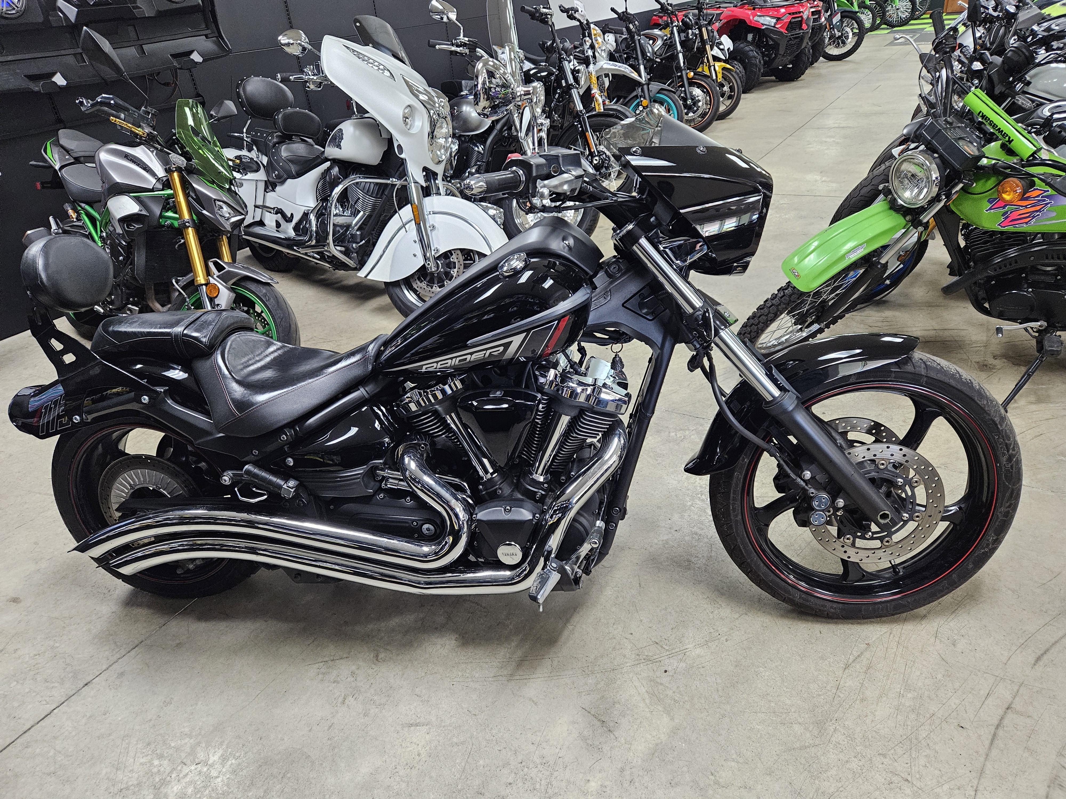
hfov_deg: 73.9
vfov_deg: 58.9
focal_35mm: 23
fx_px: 708
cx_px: 533
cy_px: 400
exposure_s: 1/120
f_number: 1.8
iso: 800
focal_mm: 5.4
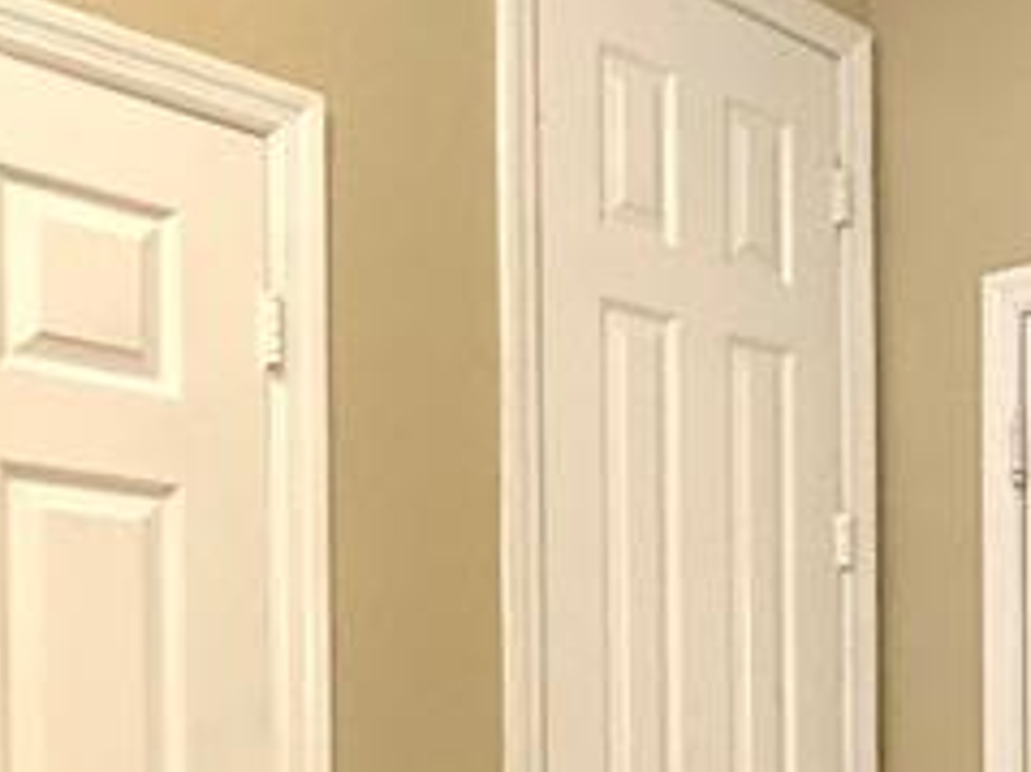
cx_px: 1048
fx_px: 1786
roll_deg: -0.2
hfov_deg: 29.9
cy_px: 819
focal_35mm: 60
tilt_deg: -0.6
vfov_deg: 23.1
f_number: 2.2
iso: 640
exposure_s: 1/60
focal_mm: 2.22
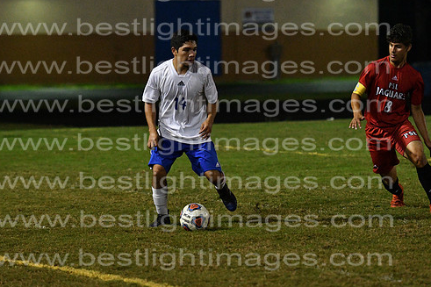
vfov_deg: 5.0
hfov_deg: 7.5
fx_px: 3286
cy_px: 125
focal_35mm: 275
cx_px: 194
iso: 6400
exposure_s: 1/1000
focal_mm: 155
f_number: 4
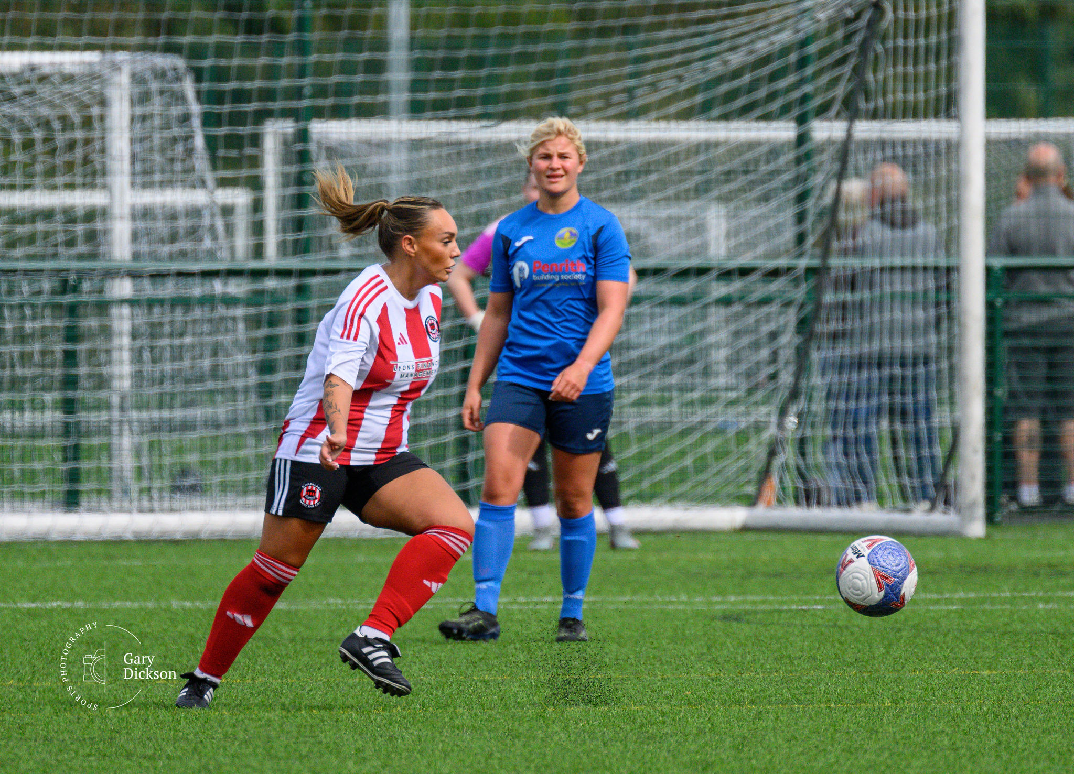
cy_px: 159
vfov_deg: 1.9
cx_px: 527
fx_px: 23216
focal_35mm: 759
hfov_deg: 2.7
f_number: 5.6
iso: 1400
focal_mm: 400
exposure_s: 1/4000
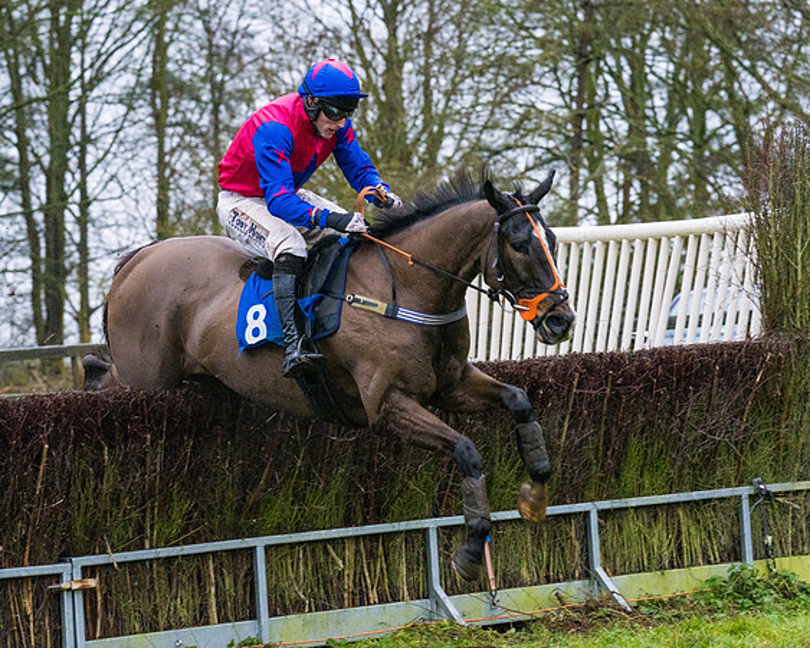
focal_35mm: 165
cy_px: 308
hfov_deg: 11.7
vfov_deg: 9.3
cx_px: 317
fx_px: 3962
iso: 5000
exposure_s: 1/640
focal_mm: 135
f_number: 5
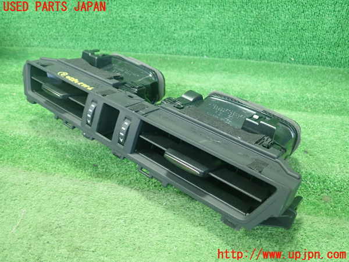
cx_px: 174
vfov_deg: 46.8
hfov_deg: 60.0
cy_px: 131
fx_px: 302
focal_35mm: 30
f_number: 2.3
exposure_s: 1/125
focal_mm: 5.5
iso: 800
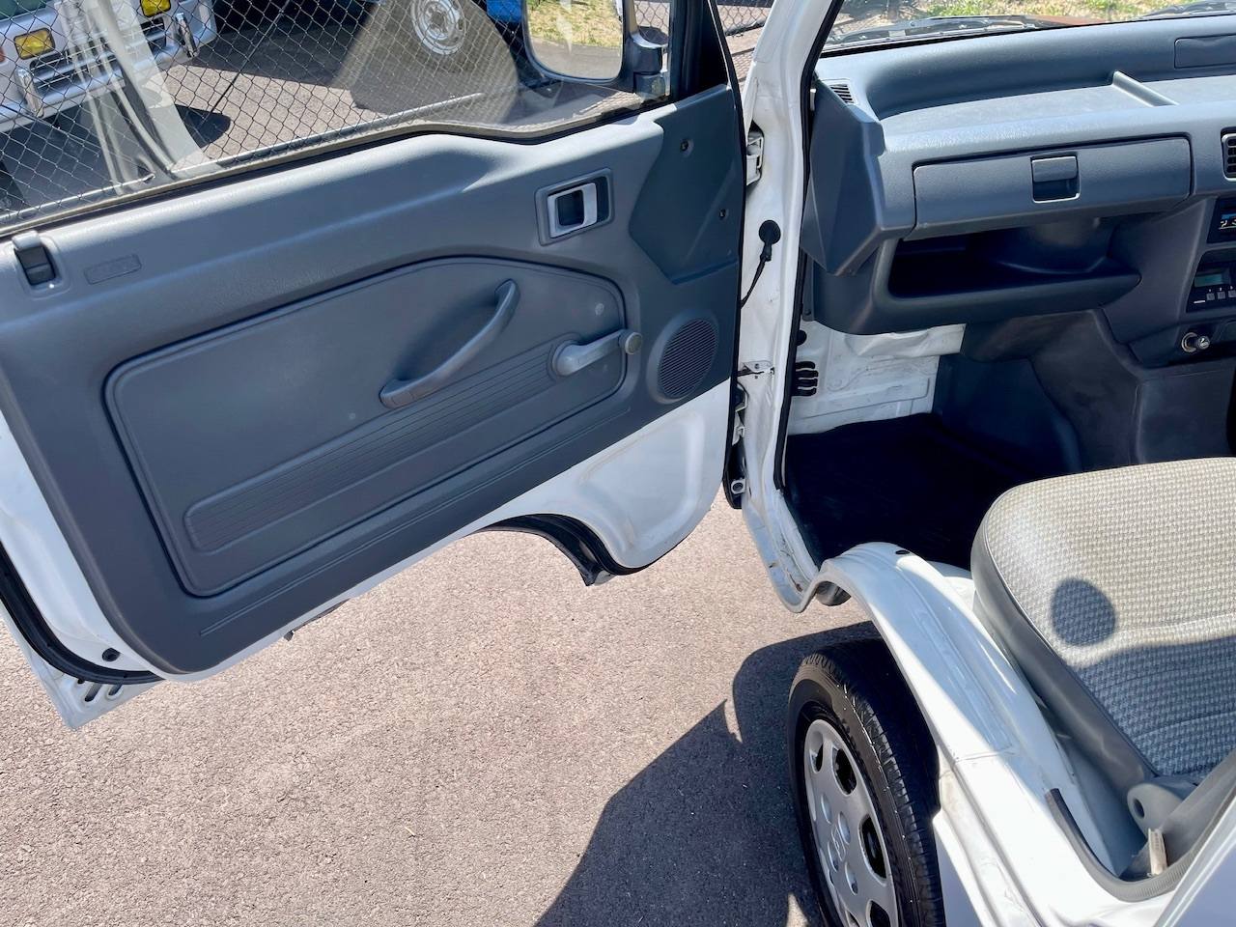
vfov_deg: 54.9
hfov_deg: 69.4
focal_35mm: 25
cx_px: 618
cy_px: 464
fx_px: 893
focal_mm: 5.1
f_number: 1.6
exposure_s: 1/916
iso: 32
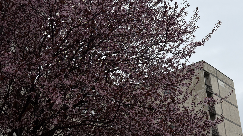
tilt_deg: +25.5
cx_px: 121
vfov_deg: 22.6
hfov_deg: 39.2
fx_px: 342
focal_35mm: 53
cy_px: 72
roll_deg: +1.1
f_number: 1.78
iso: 64
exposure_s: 1/6024
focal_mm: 6.76
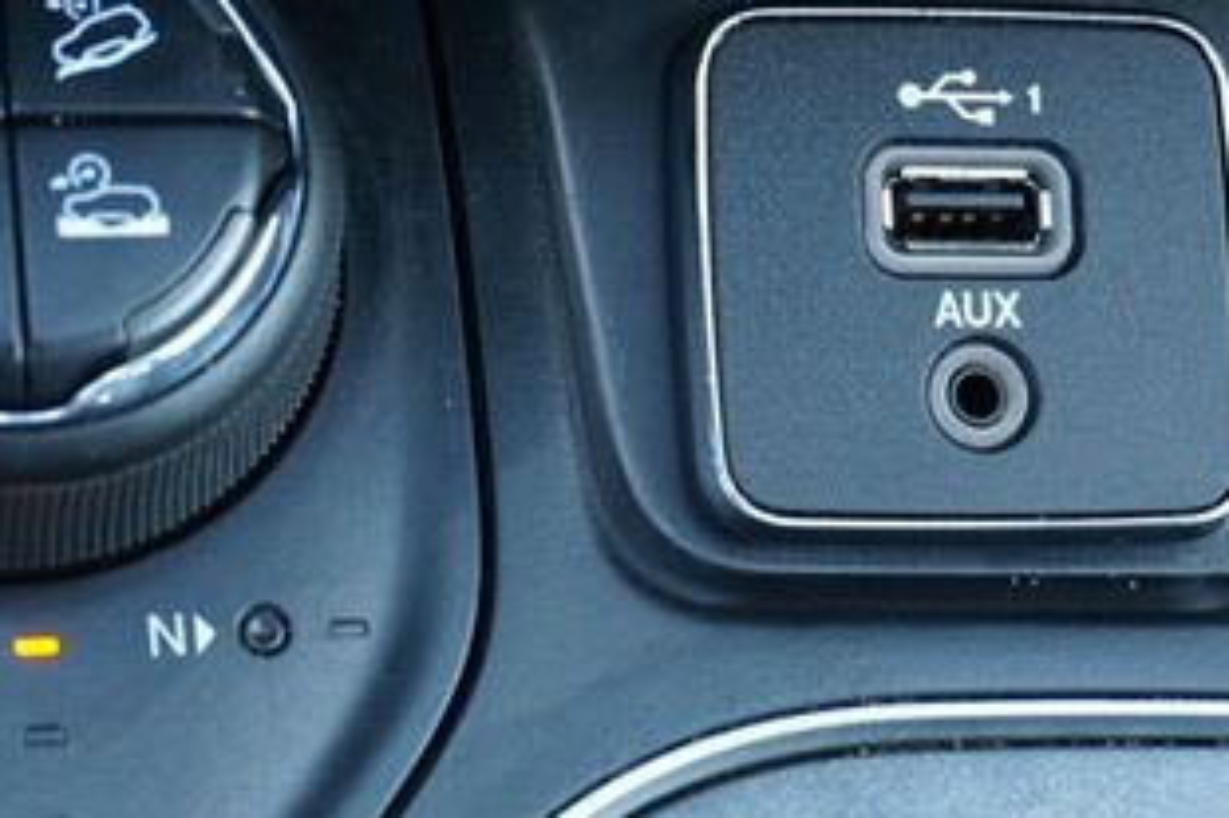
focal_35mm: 105
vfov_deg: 13.0
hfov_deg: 19.5
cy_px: 462
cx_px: 565
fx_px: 3583
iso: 1600
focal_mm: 34
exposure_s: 1/60
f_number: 5
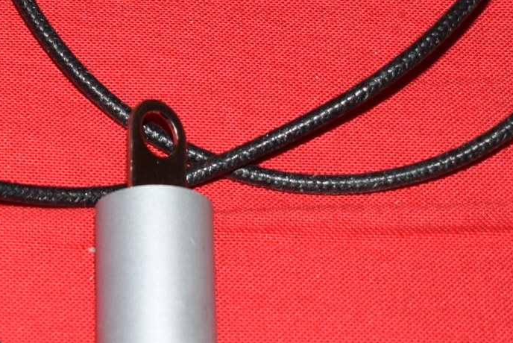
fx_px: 2327
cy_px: 88
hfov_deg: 12.2
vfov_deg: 8.4
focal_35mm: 163
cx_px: -133
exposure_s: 1/200
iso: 400
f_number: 5
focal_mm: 25
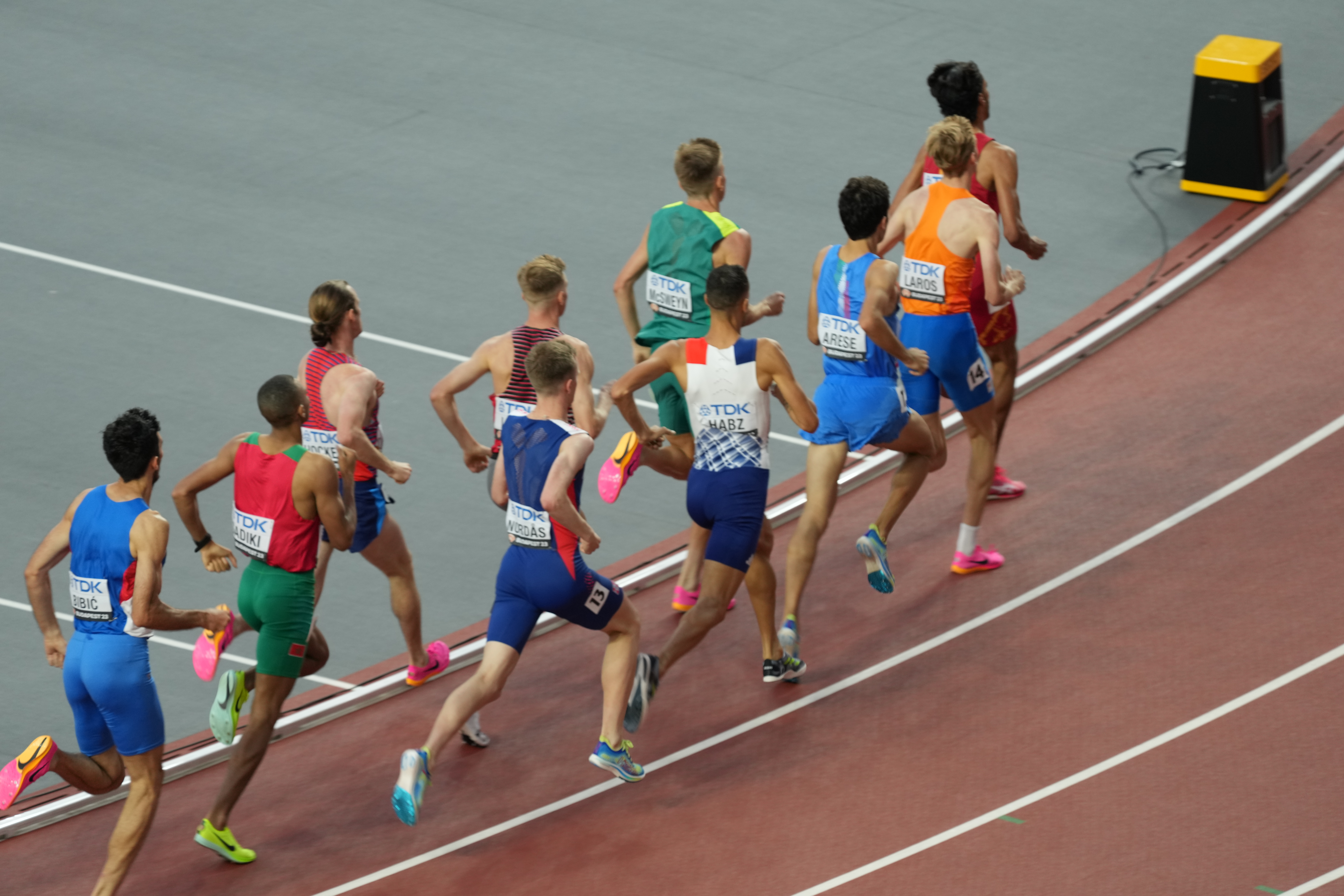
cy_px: 448
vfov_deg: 3.4
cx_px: 672
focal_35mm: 400
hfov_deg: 5.2
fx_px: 14932
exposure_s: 1/400
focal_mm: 400
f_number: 6.3
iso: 1000
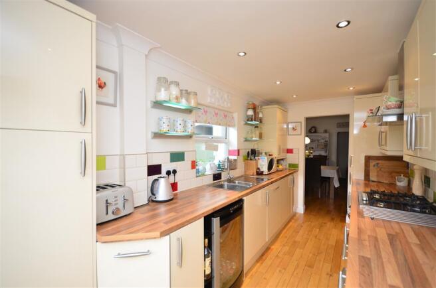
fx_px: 181
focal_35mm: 15
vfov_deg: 77.0
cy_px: 144
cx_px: 218
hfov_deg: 100.5
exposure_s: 1/30
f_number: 5
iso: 200
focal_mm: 10
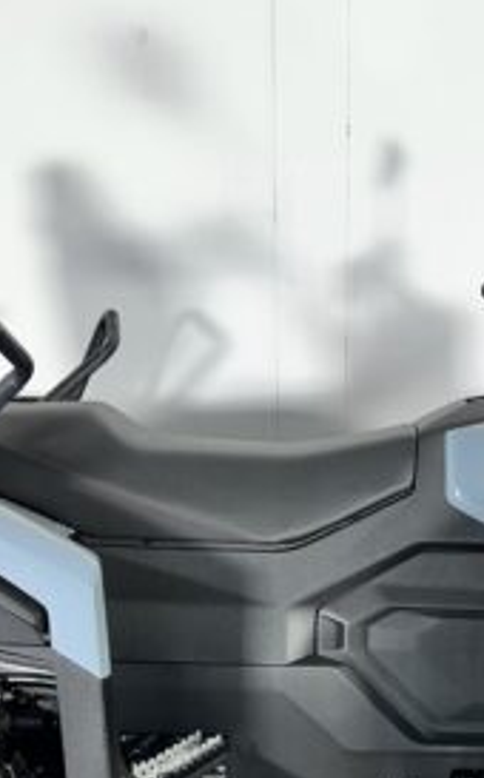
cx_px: 342
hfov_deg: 22.9
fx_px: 1185
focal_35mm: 56
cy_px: 613
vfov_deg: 35.3
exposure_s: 1/100
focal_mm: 6.86
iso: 160
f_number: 1.78
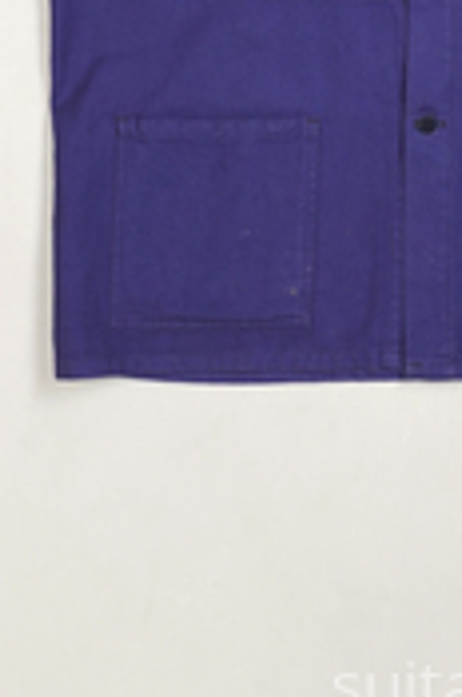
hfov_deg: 12.6
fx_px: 2068
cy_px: 10
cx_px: 424
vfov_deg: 18.7
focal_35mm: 107
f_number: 5.6
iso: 320
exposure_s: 1/50
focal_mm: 32
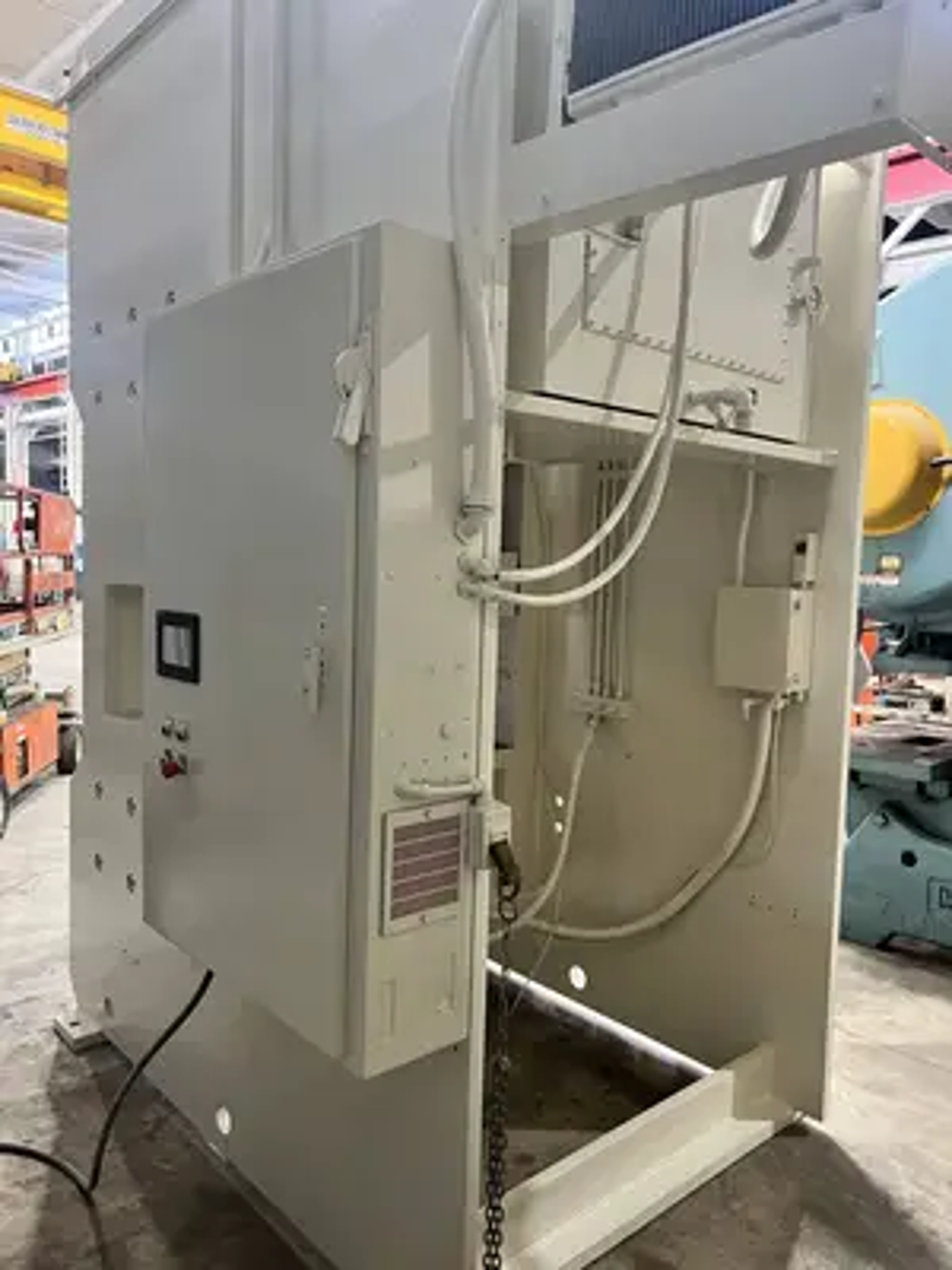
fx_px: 953
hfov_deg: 53.1
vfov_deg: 67.3
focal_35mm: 26
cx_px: 476
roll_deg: -2.5
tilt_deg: -3.5
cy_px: 635
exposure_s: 1/60
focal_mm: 5.7
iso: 125
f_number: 1.5
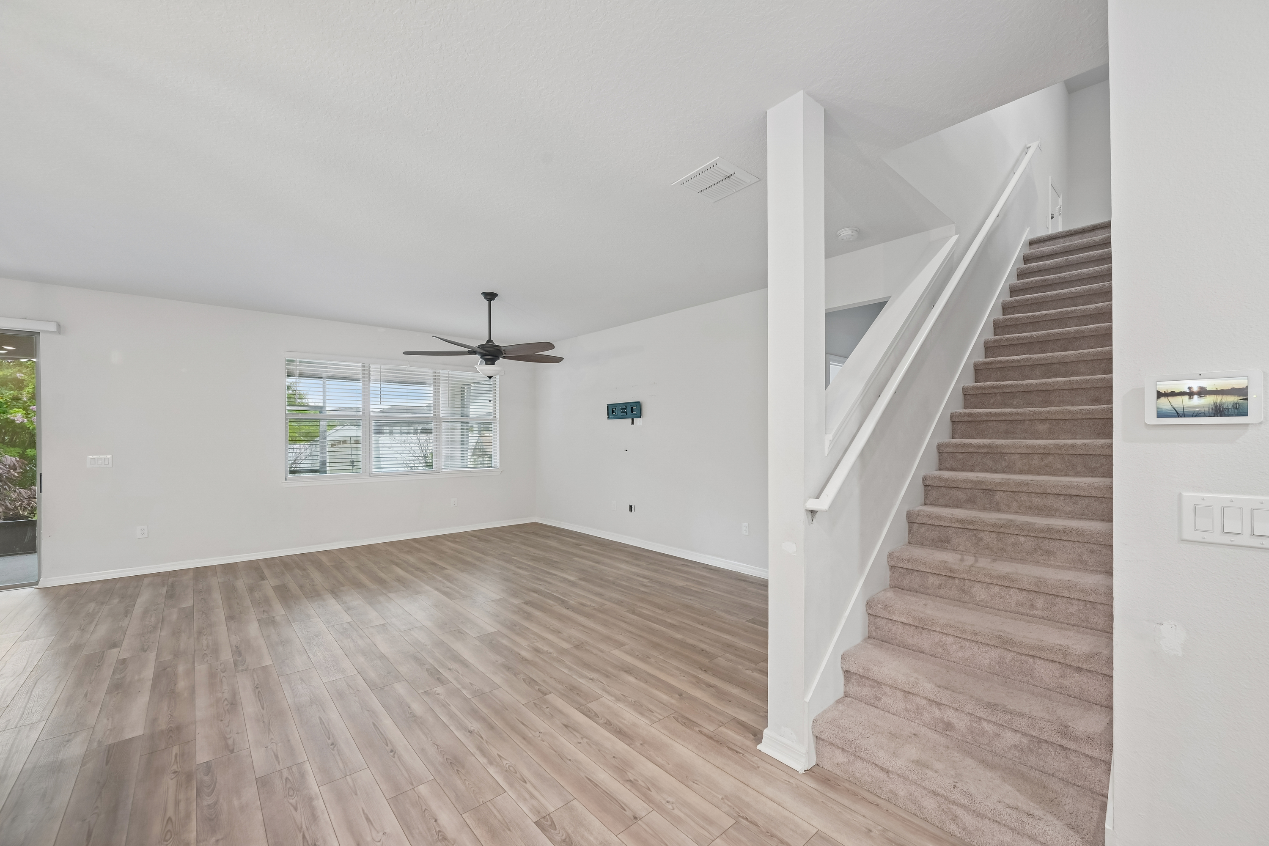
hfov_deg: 104.3
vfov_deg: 81.2
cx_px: 634
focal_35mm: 14
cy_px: 423
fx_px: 493
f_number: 8
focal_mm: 14
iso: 400
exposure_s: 1/5
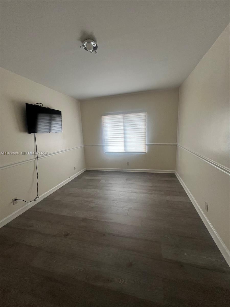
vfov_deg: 106.2
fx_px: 115
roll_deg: +4.7
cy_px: 154
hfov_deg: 89.9
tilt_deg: -9.2
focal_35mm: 13
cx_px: 115
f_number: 1.8
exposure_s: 1/120
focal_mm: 1.57
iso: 200
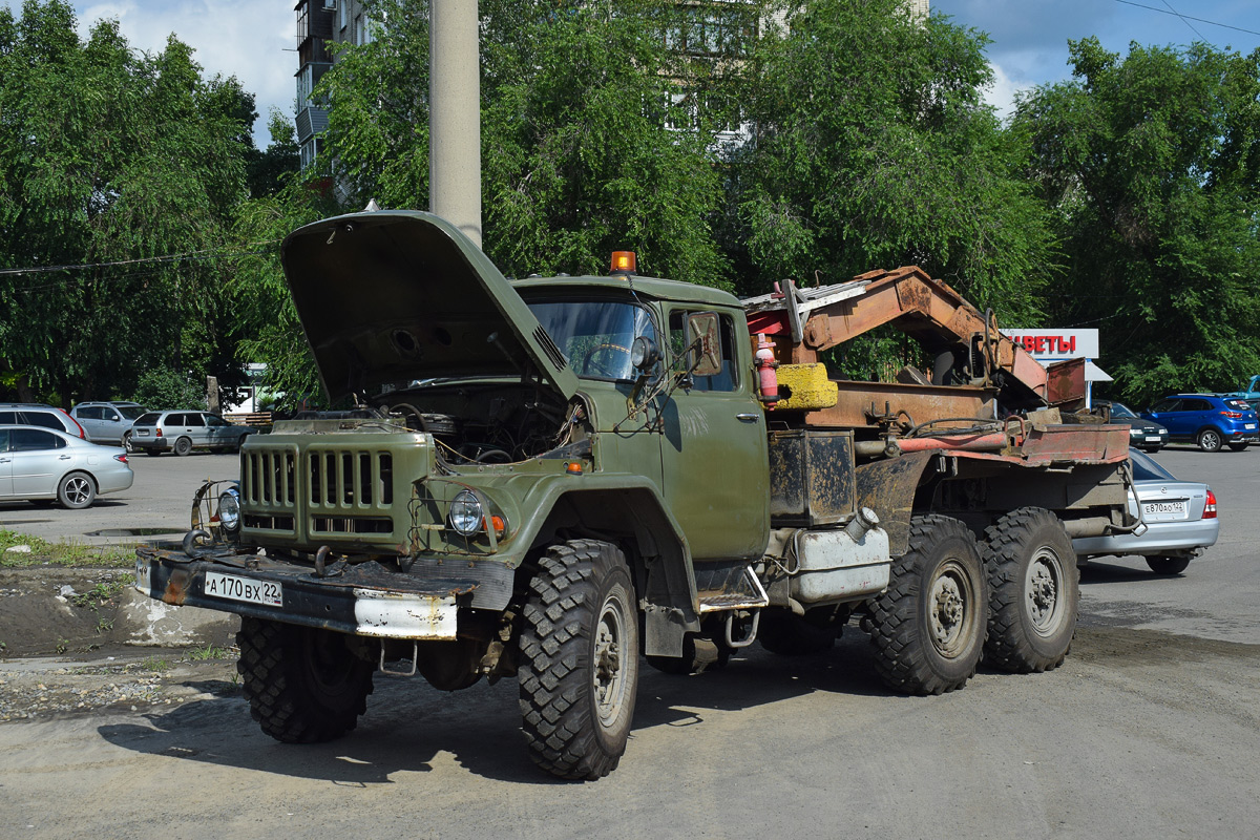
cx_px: 630
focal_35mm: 44
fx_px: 1522
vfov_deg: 30.8
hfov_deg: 45.0
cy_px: 420
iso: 200
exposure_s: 1/1250
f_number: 6.3
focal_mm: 29
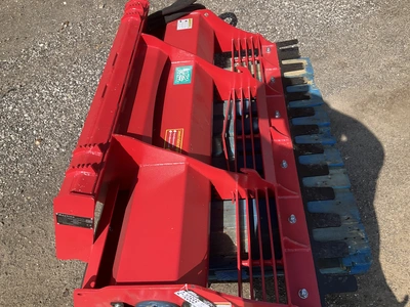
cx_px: 205
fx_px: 343
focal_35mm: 29
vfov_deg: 48.2
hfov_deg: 61.7
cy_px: 154
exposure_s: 1/1098
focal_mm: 3
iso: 25
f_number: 1.8
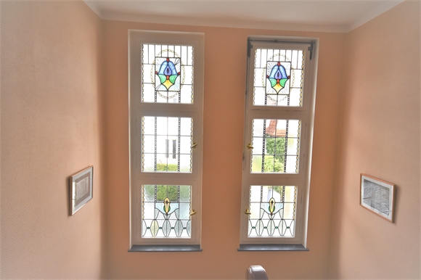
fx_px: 263
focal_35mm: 22
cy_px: 140
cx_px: 210
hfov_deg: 77.4
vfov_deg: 56.1
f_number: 7.1
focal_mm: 15
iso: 800
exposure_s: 1/200
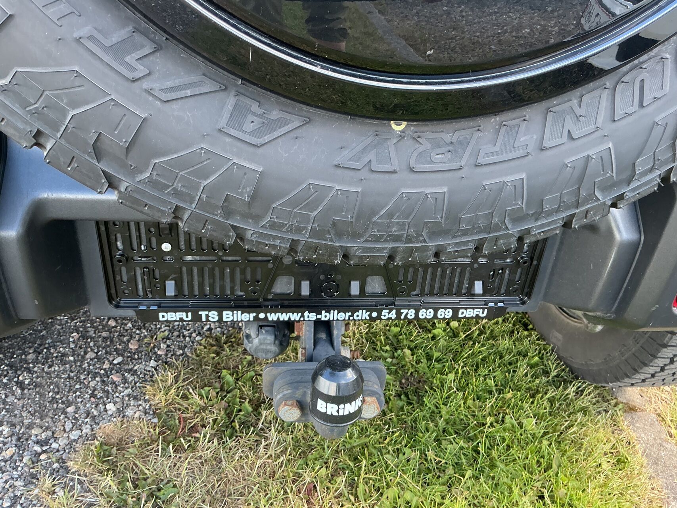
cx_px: 338
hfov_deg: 61.7
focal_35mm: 29
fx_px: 567
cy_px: 254
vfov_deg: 48.2
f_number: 1.8
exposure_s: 1/60
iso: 40
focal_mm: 3
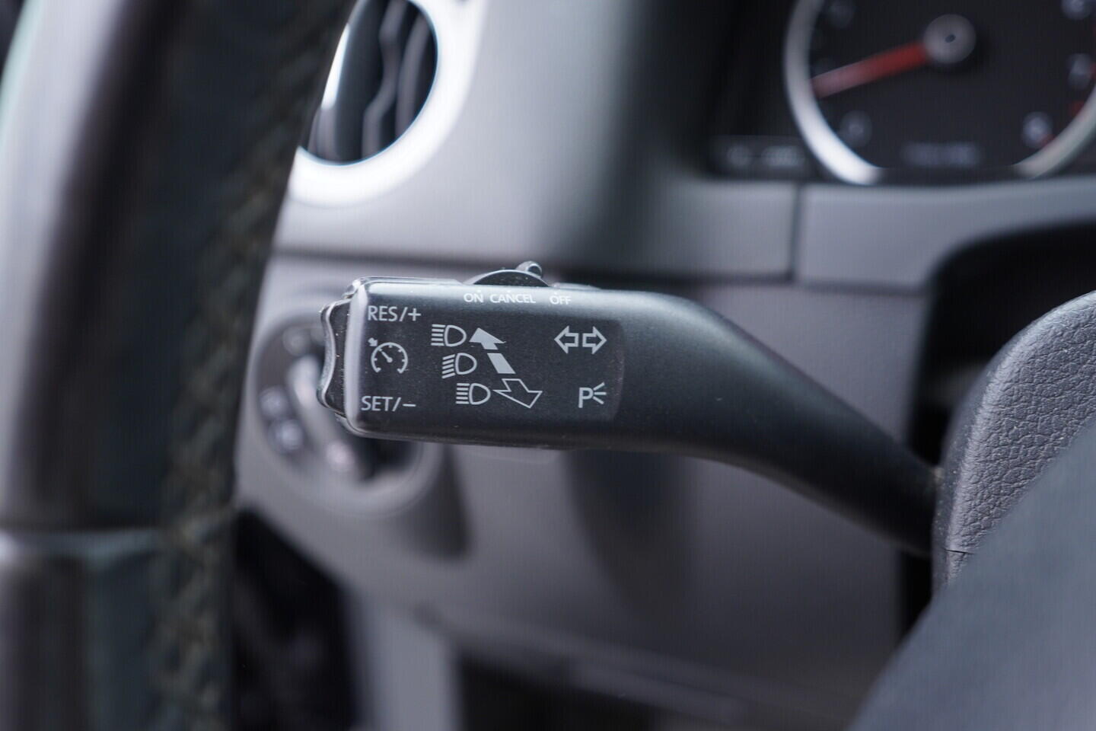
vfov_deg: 36.9
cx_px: 548
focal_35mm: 36
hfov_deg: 53.1
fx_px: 1096
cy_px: 366
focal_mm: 24
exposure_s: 1/40
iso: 400
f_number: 2.8
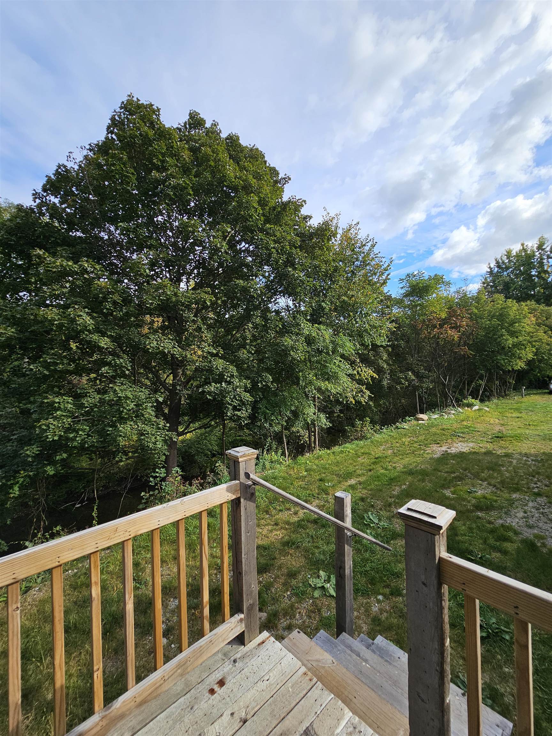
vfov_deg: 106.2
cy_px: 368
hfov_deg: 89.9
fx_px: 276
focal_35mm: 13
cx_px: 276
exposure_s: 1/1038
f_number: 2.2
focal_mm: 2.2
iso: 50
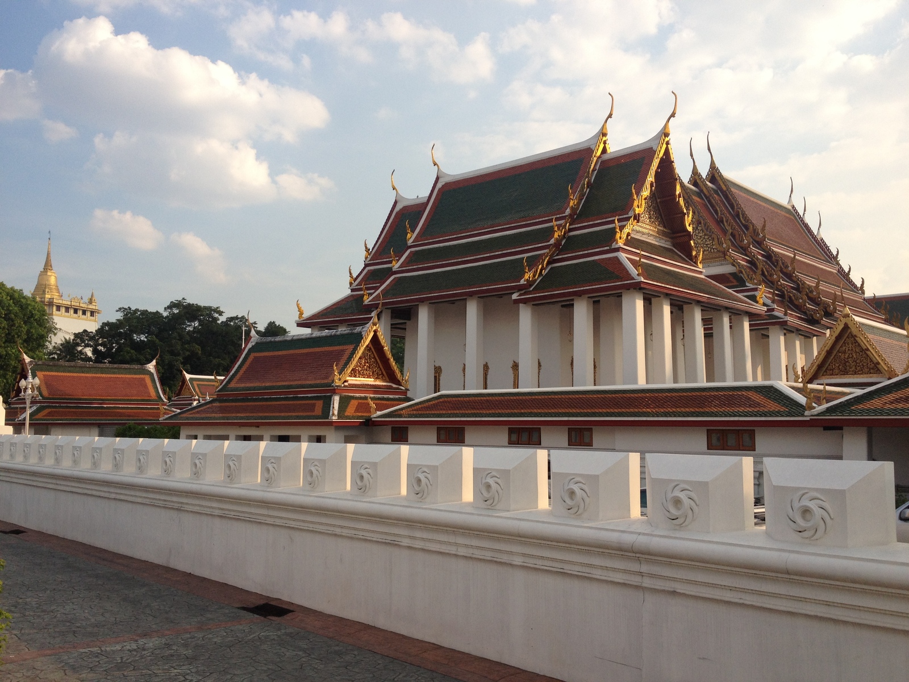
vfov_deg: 40.7
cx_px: 454
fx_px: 919
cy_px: 341
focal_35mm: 35
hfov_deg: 52.6
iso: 64
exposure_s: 1/1175
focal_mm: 4.28
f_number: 2.4
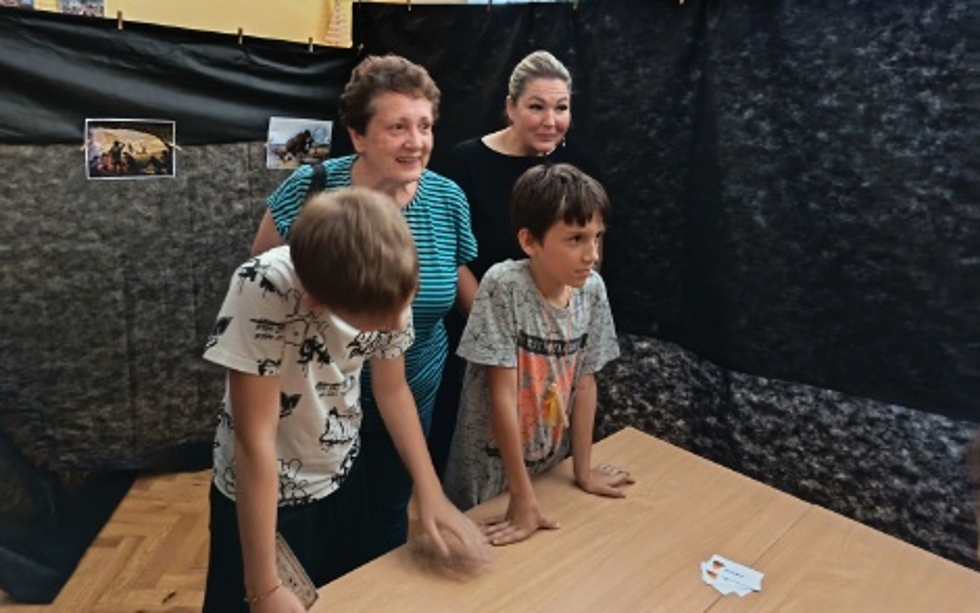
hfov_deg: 70.4
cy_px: 263
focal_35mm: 26
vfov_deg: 47.5
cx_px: 484
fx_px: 695
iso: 4035
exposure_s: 1/33.3
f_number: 1.75
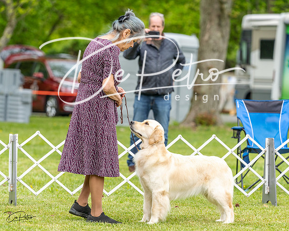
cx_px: 144
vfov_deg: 6.9
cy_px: 116
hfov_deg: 8.6
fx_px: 1926
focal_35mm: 225
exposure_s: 1/640
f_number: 4.5
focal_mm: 200
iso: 400
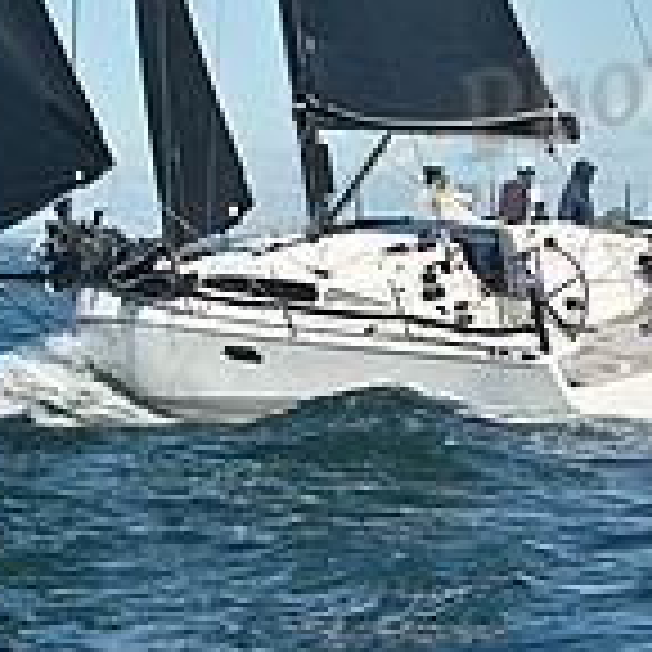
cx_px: 227
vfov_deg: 7.1
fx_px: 5072
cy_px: -580
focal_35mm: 238
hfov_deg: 7.4
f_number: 9
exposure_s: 1/1000
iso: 250
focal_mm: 70
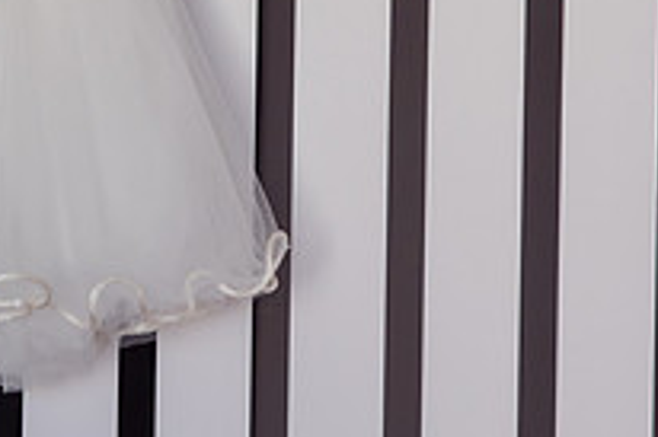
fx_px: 3926
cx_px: 87
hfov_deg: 9.5
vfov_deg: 6.4
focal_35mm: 215
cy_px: 34
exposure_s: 1/160
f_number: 4.5
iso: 640
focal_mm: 70
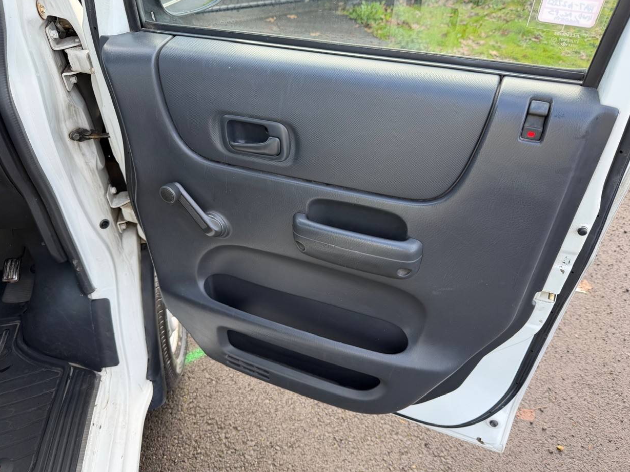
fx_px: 455
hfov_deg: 69.4
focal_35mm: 25
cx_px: 318
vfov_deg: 54.9
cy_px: 231
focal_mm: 6.76
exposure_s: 1/178
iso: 80
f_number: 1.78
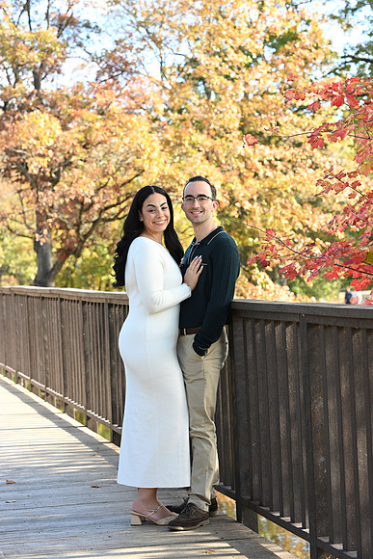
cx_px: 186
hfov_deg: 16.1
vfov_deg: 23.9
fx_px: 1320
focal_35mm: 85
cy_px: 280
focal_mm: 85
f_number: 5.6
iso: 320
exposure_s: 1/160
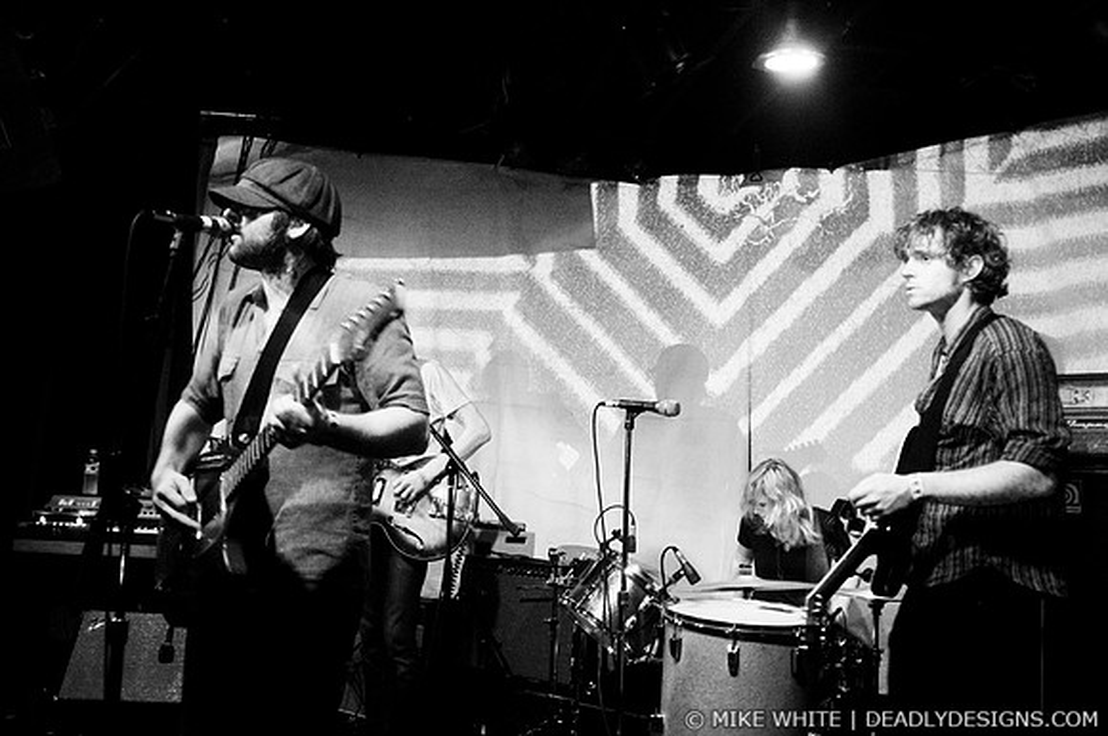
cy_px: 368
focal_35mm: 30
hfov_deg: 62.0
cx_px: 554
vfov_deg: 43.5
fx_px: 922
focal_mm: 20
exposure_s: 1/30
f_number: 2.8
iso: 1250
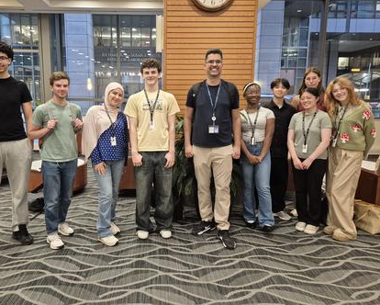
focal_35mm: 26
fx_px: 293
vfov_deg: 54.9
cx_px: 164
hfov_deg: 65.7
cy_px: 141
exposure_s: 1/120
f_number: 1.8
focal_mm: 5.4
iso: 800
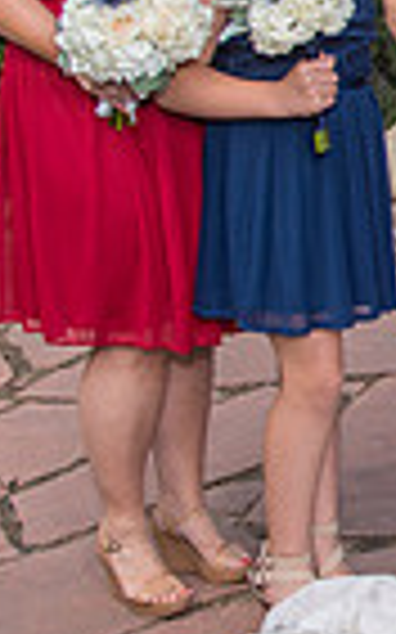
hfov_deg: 11.9
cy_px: 200
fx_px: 1746
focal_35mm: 101
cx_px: 729
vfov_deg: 20.5
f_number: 5
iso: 100
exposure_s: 1/200
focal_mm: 24
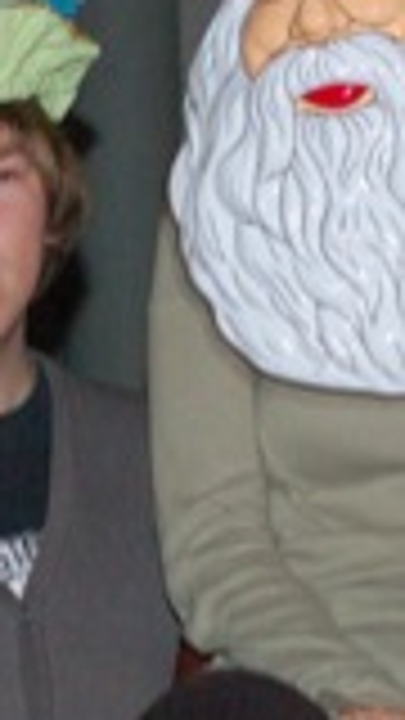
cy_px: 511
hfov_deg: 5.5
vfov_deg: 9.8
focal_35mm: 219
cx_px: -22
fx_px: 4183
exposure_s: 1/60
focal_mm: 35
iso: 1600
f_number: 5
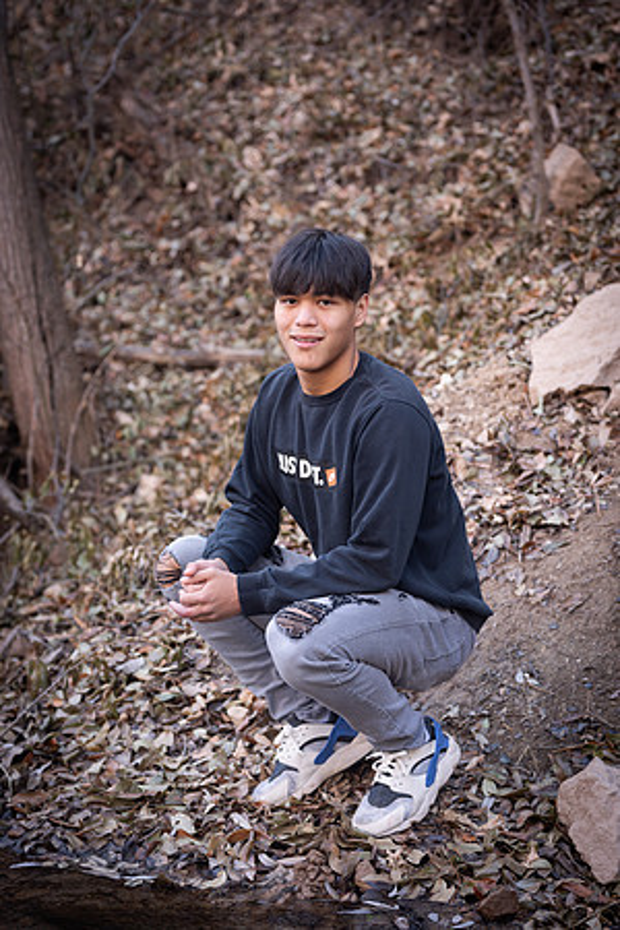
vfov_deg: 23.9
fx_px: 2196
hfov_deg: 16.1
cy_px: 465
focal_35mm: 85
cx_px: 310
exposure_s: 1/125
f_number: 3.2
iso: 100
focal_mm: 85
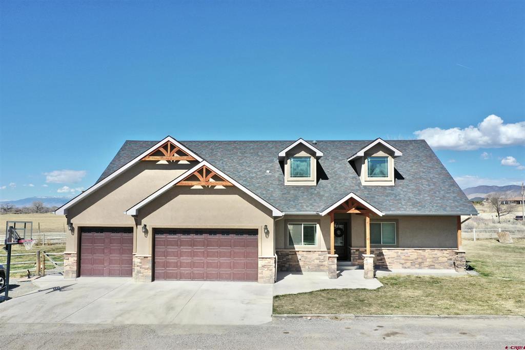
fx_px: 408
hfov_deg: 65.5
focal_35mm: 28
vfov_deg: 46.4
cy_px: 175
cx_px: 262
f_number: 6.3
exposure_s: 1/500
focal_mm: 10.26
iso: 100
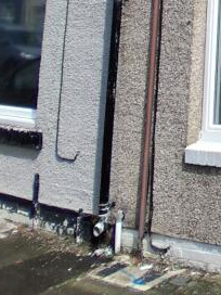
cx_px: 404
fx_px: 545
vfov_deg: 26.5
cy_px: -69
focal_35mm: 64
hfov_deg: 18.0
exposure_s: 1/1256
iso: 50
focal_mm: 1.4
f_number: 2.2
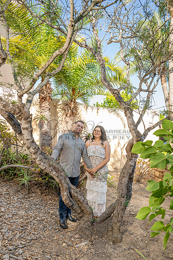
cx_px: 86
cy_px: 130
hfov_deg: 51.3
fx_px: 180
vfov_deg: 71.5
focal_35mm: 25
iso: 200
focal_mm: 25
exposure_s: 1/200
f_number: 5
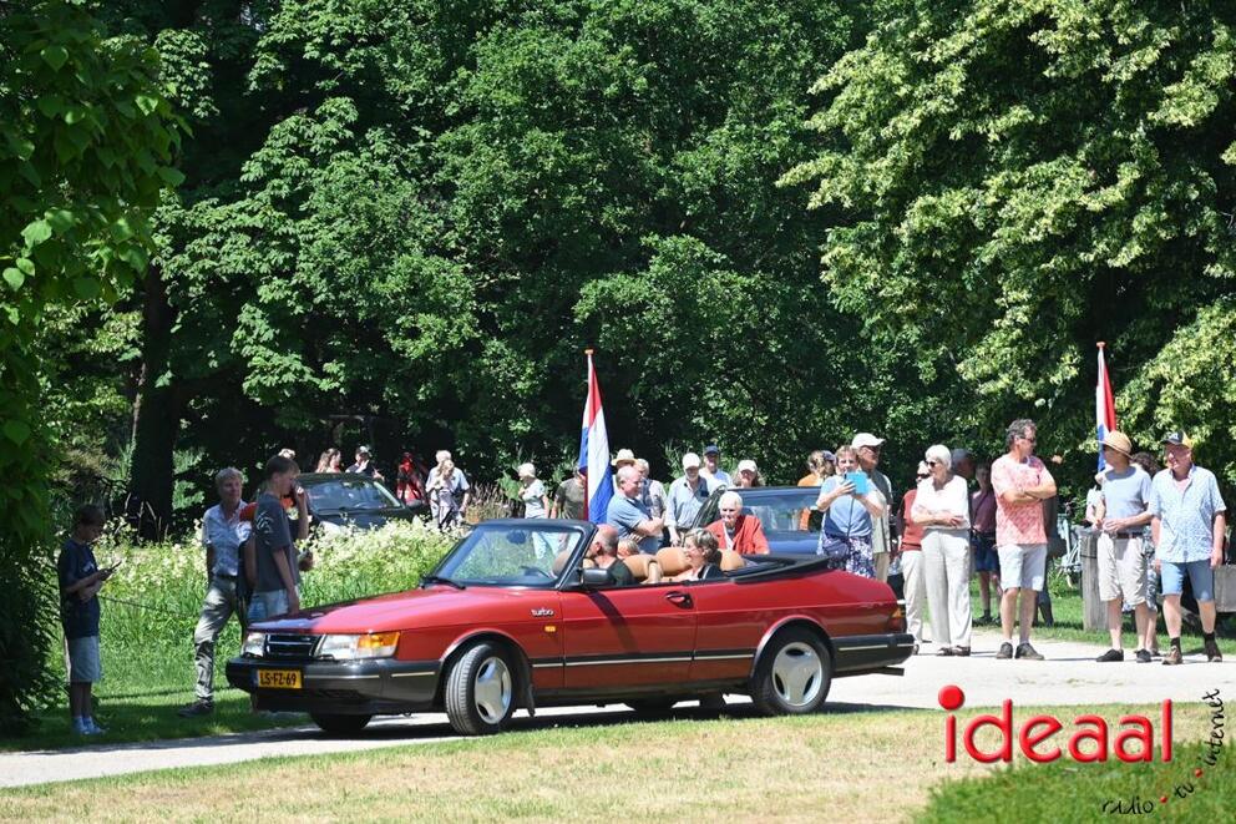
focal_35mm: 165
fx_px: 5664
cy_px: 412
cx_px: 618
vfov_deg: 8.3
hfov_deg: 12.5
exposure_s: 1/250
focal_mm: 110
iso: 100
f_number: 6
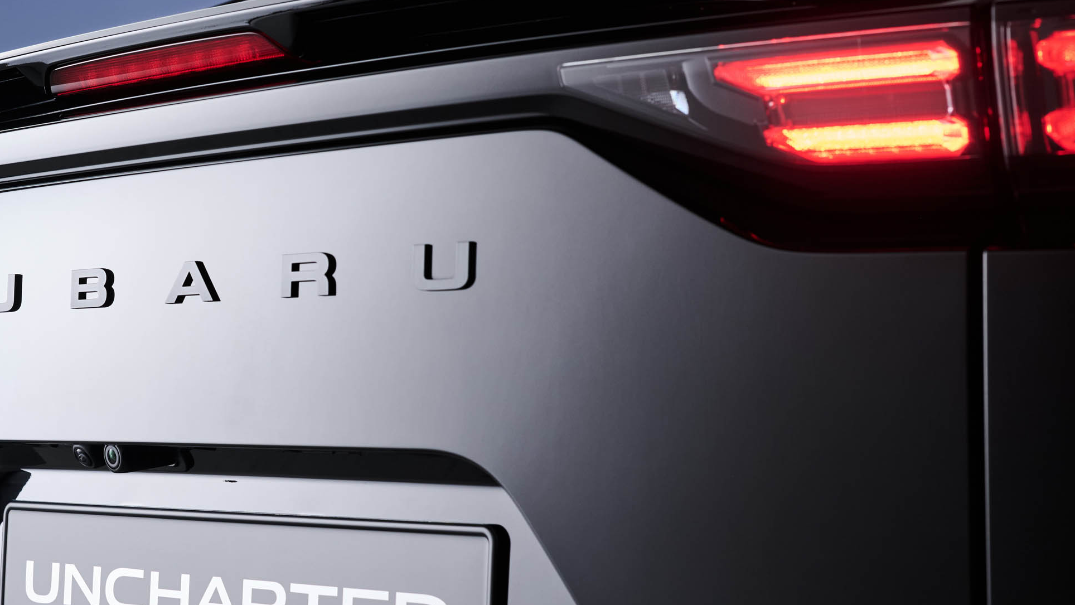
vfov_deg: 13.7
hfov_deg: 23.7
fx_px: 2509
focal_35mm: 88
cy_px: 362
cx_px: 184
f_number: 6.3
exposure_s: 1/5
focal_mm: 50
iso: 320
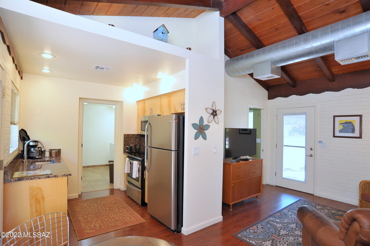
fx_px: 185
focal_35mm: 18
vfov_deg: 67.3
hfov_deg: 90.0
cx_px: 185
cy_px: 123
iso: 640
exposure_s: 1/30
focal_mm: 18
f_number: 7.1
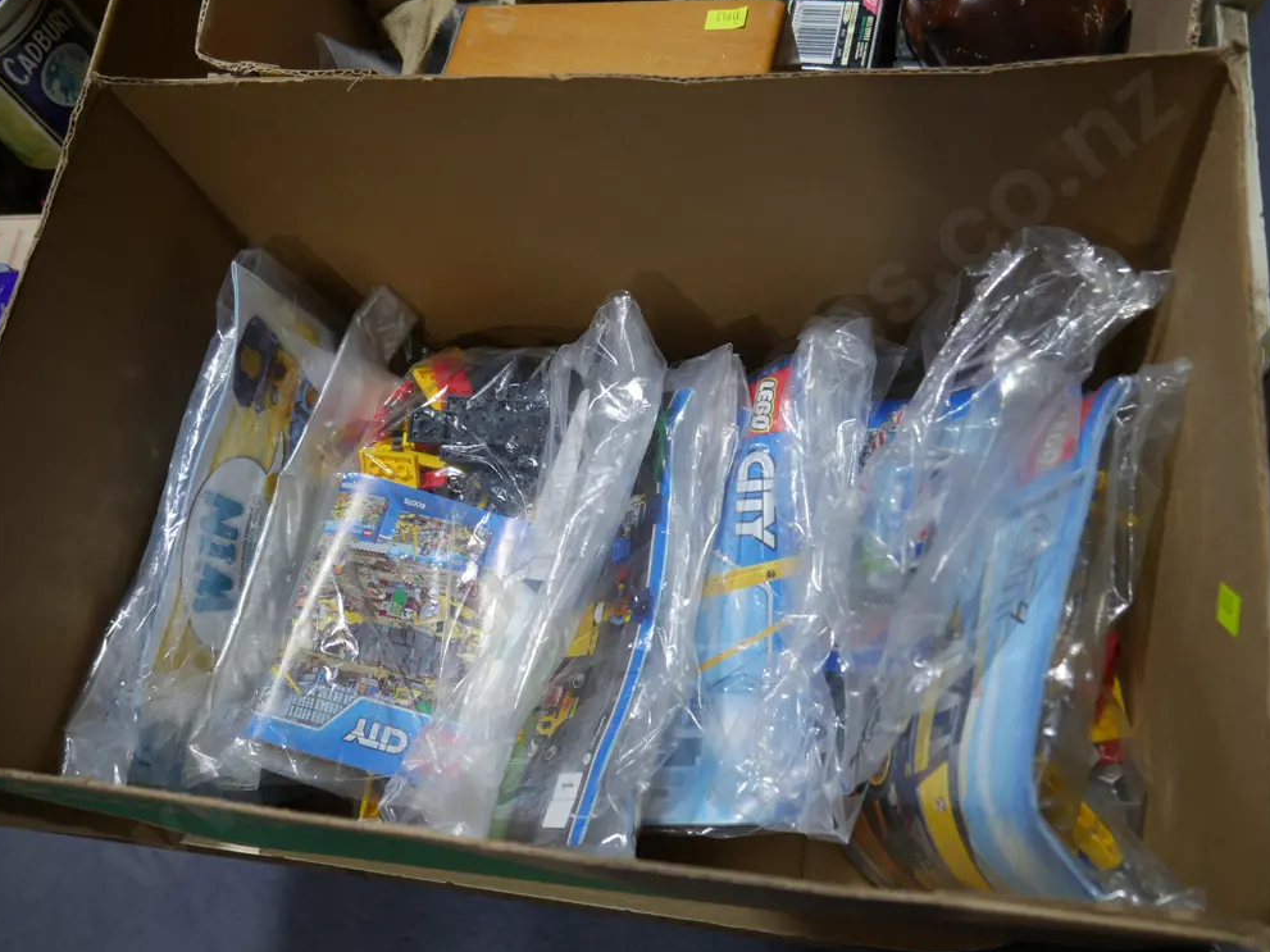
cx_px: 641
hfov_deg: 58.4
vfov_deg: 45.4
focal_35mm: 31
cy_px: 483
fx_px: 1137
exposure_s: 1/100
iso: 200
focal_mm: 15
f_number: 3.6
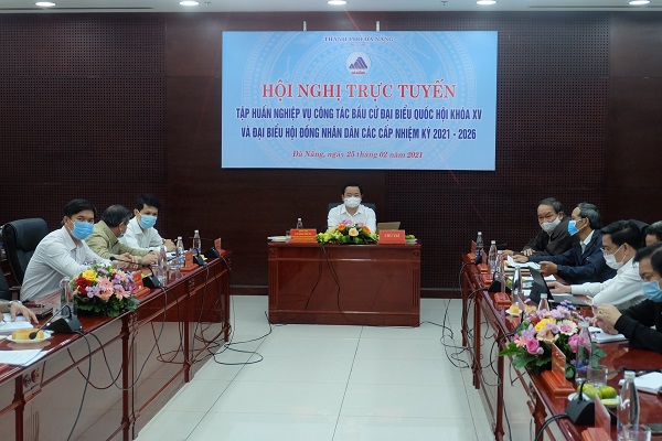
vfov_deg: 27.5
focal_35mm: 49
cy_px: 220
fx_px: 901
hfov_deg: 40.3
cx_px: 331
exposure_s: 1/70
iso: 1600
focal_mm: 32.5
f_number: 5
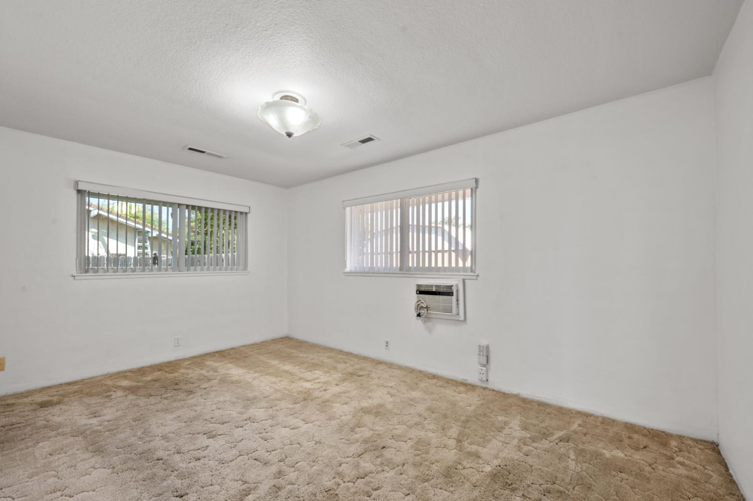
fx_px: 293
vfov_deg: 81.1
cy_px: 250
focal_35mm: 14
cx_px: 376
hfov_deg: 104.3
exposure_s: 1/4
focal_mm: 14
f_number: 9
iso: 250
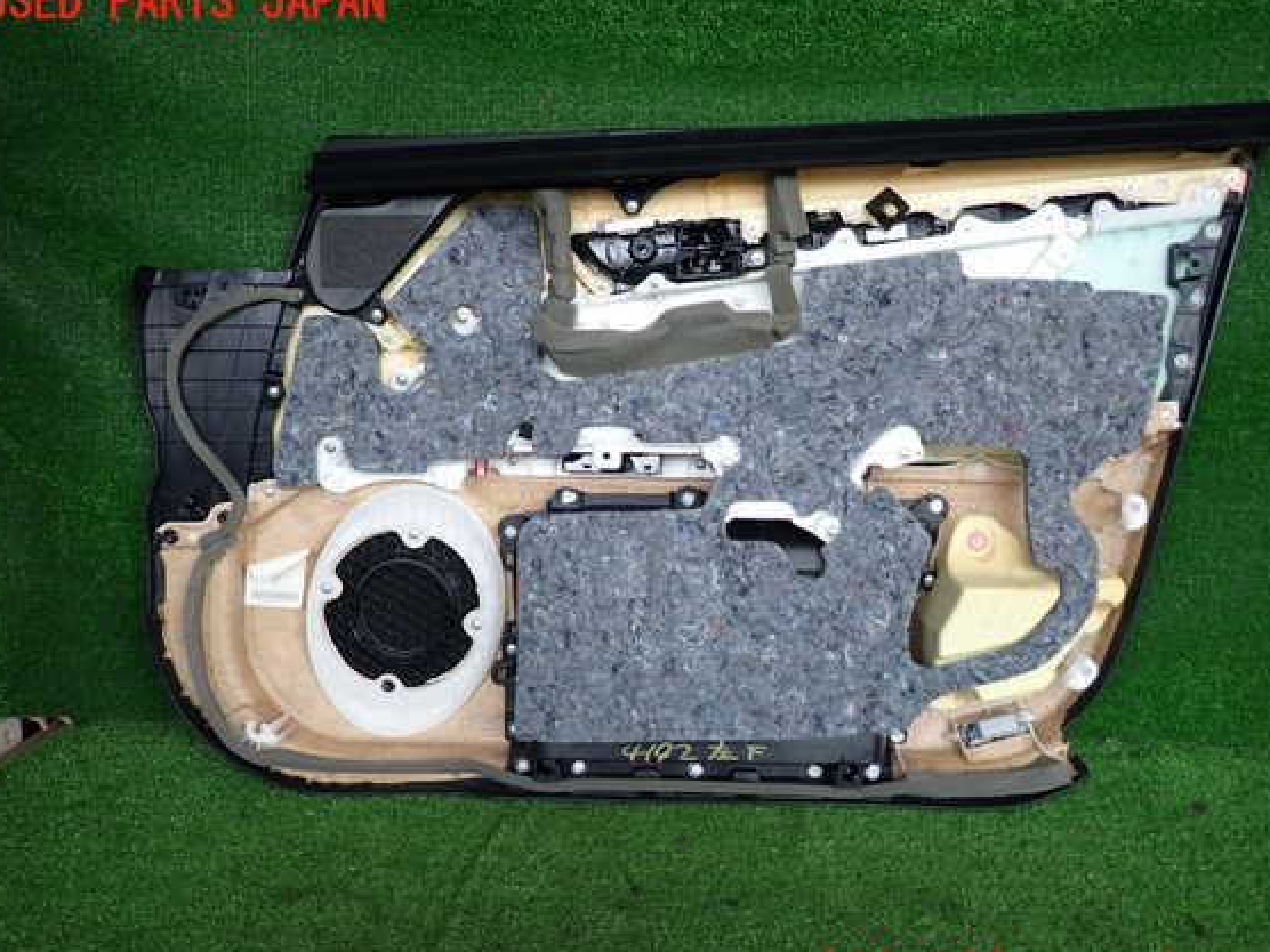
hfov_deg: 65.3
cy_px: 489
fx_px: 991
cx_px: 656
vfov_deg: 51.3
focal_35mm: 27
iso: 160
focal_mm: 4.5
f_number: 2
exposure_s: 1/125
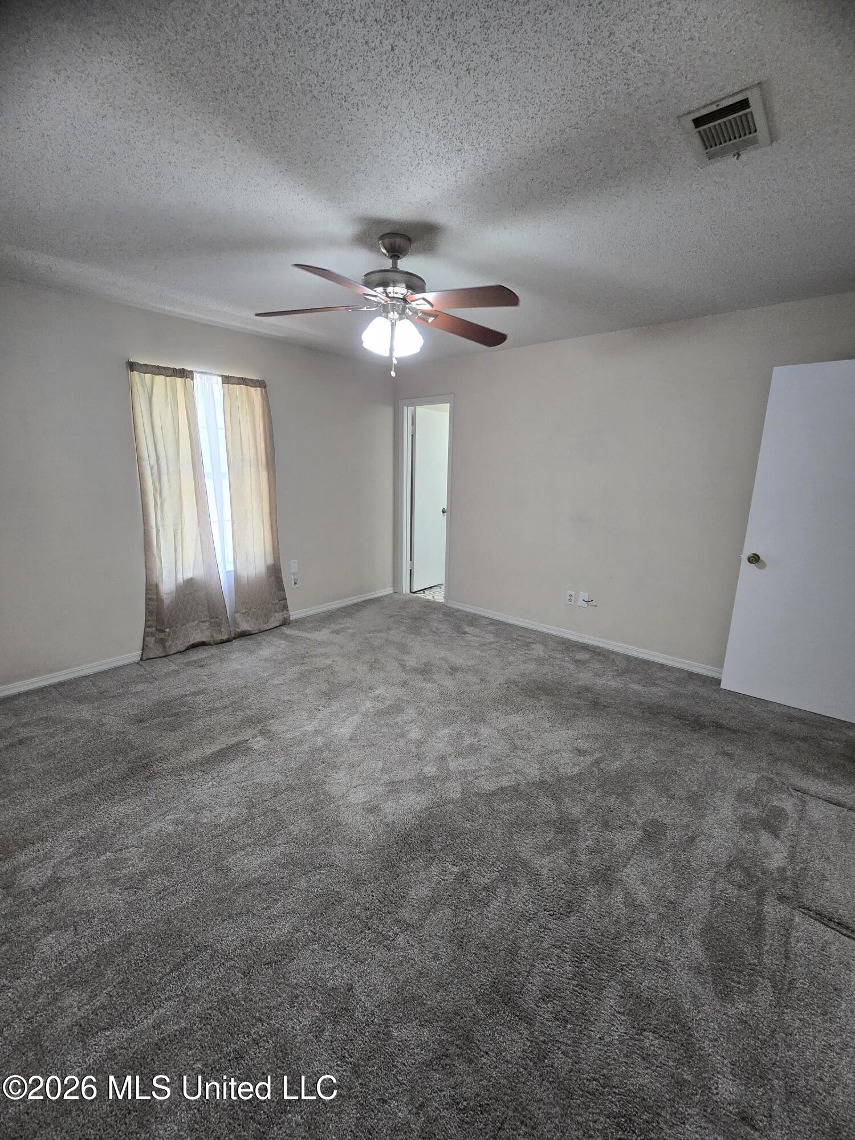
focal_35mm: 13
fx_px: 428
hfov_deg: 89.9
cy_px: 570
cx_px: 428
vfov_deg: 106.2
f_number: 2.2
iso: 160
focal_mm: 2.2
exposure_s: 1/60
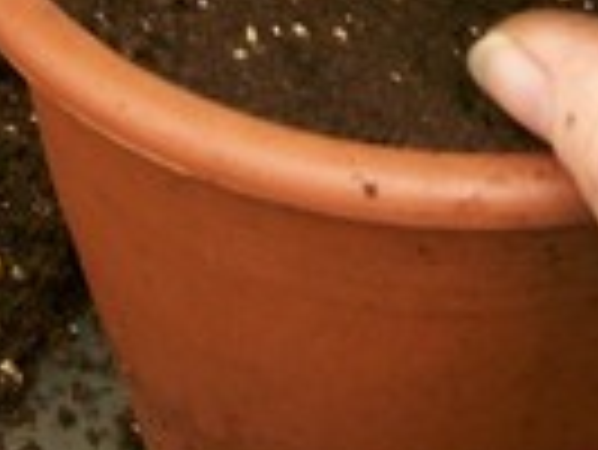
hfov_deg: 16.4
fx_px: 2058
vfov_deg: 12.0
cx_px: 472
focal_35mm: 119
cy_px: -180
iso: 80
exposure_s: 1/93.7
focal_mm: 6
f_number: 2.7
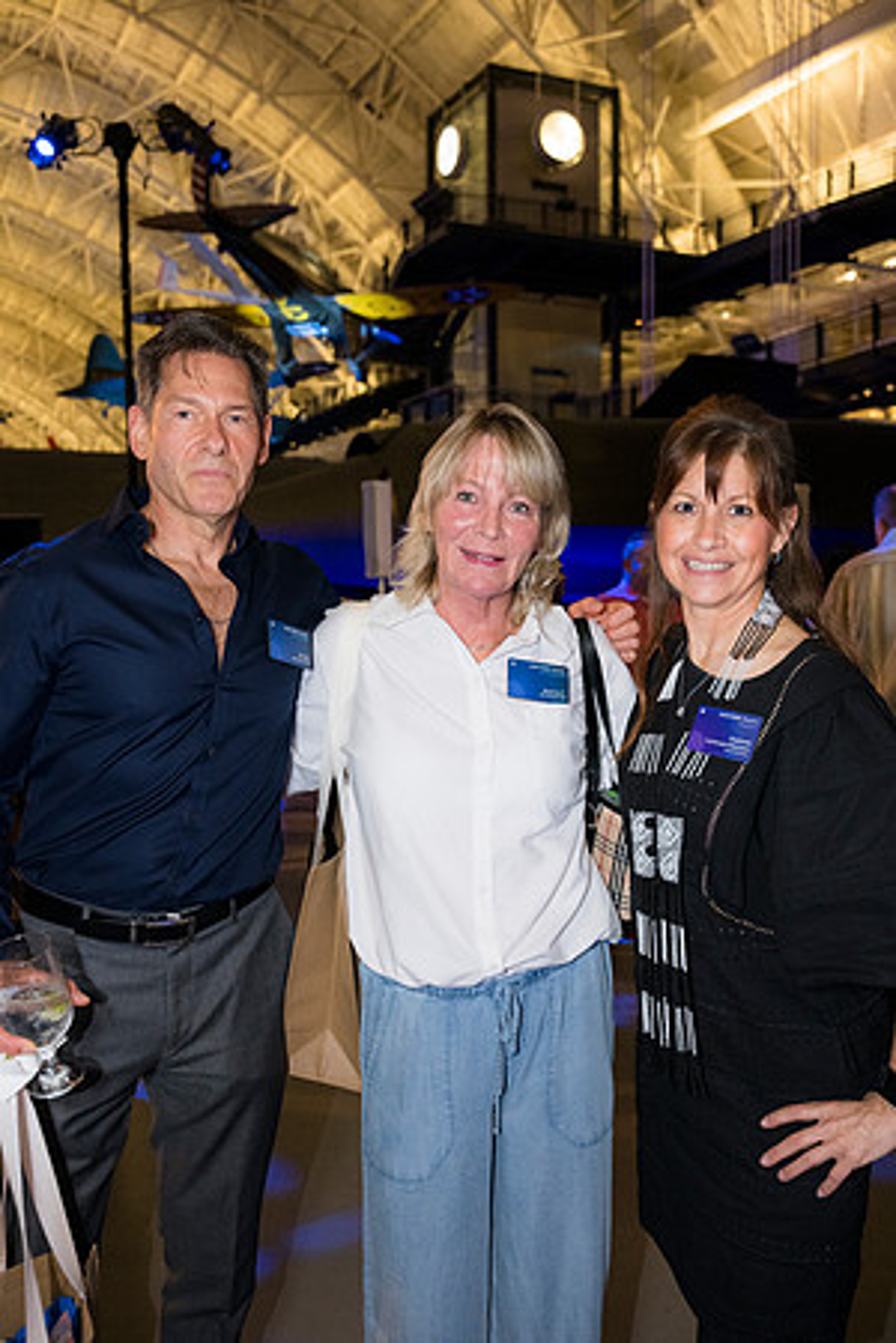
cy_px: 672
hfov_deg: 41.1
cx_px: 448
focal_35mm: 32
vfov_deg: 58.7
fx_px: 1195
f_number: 4
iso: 3200
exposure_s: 1/160
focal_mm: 32
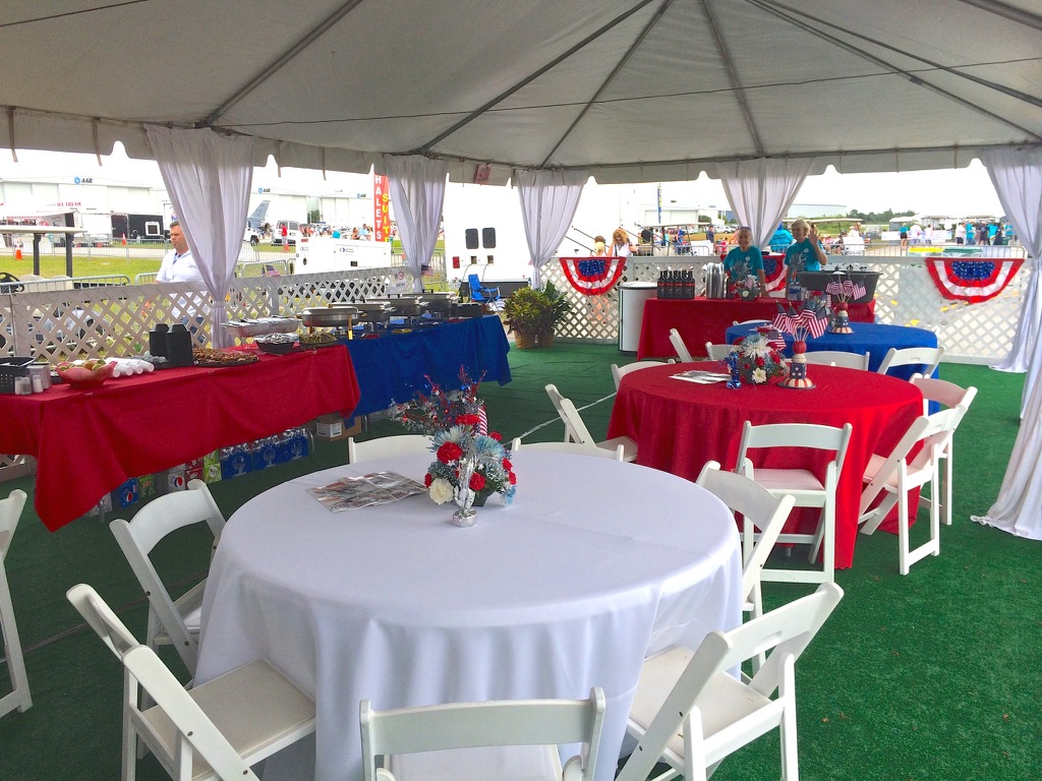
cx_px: 521
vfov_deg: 46.8
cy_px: 390
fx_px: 903
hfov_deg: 60.0
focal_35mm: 30
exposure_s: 1/1053
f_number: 2.2
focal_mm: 4.12
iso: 32
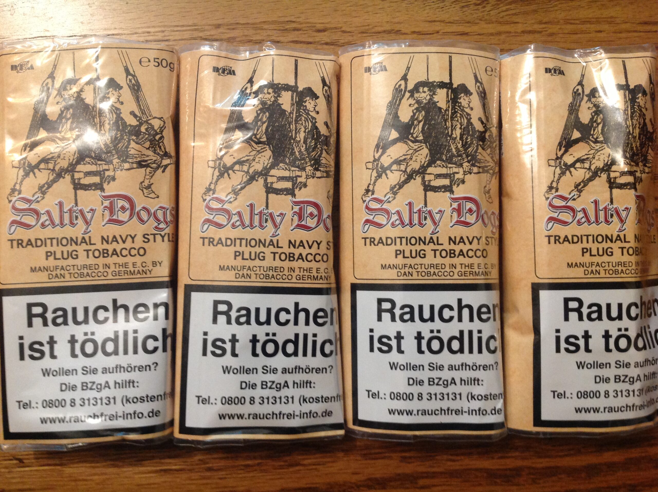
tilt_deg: -84.3
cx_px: 329
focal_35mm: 35
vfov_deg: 40.6
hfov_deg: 52.7
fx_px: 664
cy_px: 246
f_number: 2.4
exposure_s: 1/15
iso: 200
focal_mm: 4.28
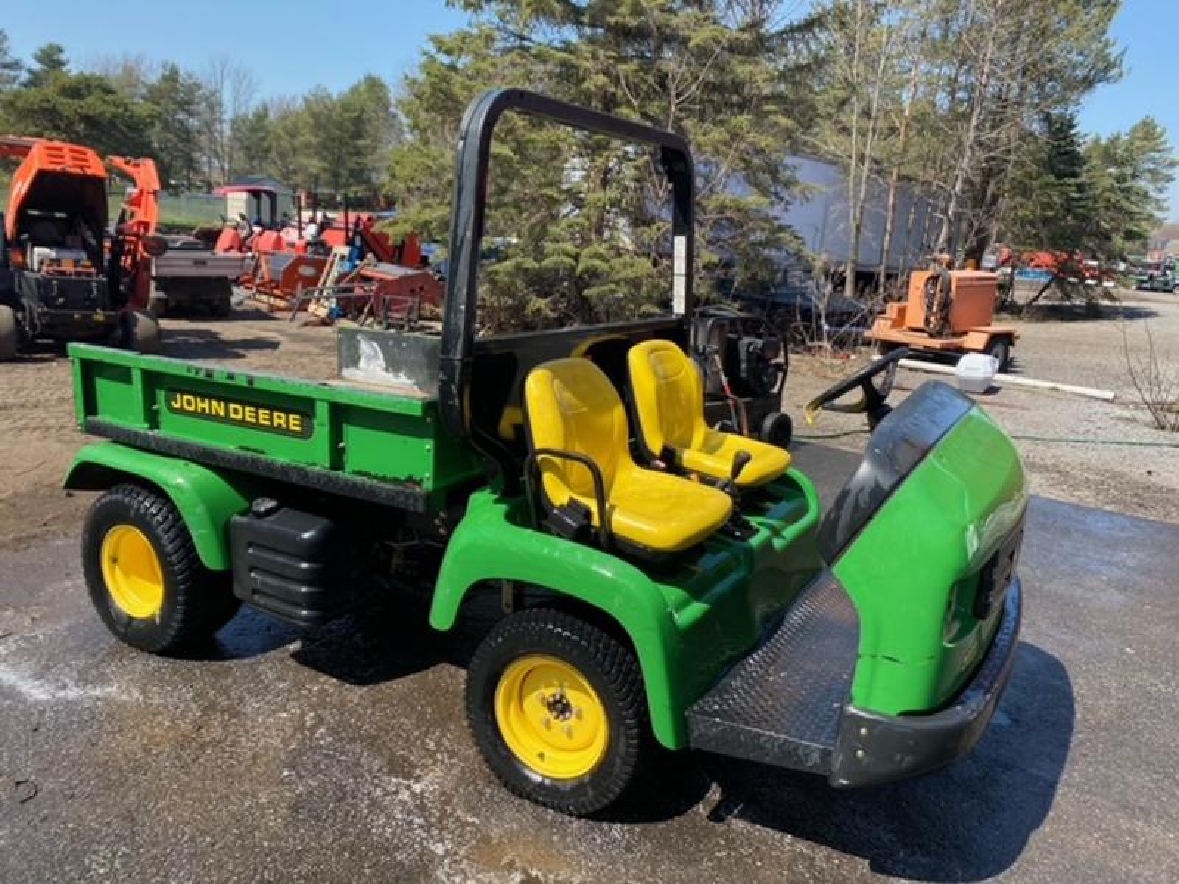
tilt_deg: -12.2
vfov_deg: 53.1
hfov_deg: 67.3
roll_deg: -2.1
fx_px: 886
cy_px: 442
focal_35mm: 26
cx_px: 590
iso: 32
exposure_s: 1/1147
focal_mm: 4.25
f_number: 1.8
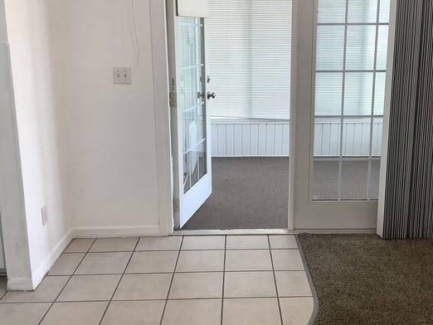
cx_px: 258
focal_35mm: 38
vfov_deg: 37.6
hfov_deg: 48.7
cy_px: 133
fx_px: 476
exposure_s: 1/120
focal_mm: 3.3
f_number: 2.4
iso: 80
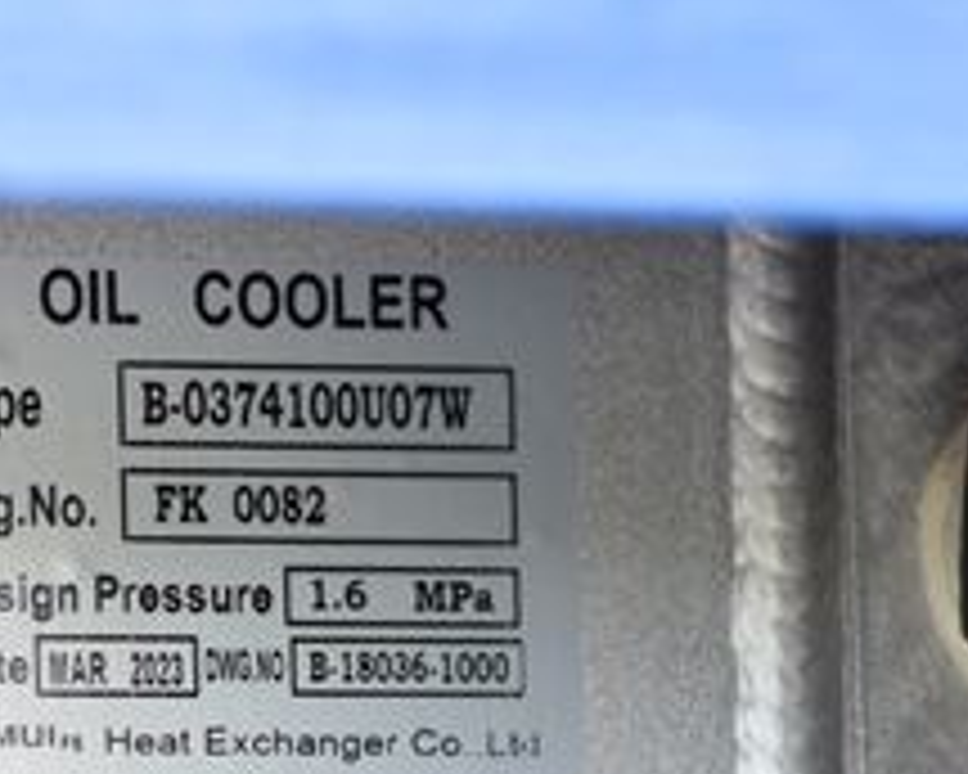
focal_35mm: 492
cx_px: 324
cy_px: 446
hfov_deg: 3.9
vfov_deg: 3.1
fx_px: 14095
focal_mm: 150
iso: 1250
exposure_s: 1/320
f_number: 6.3
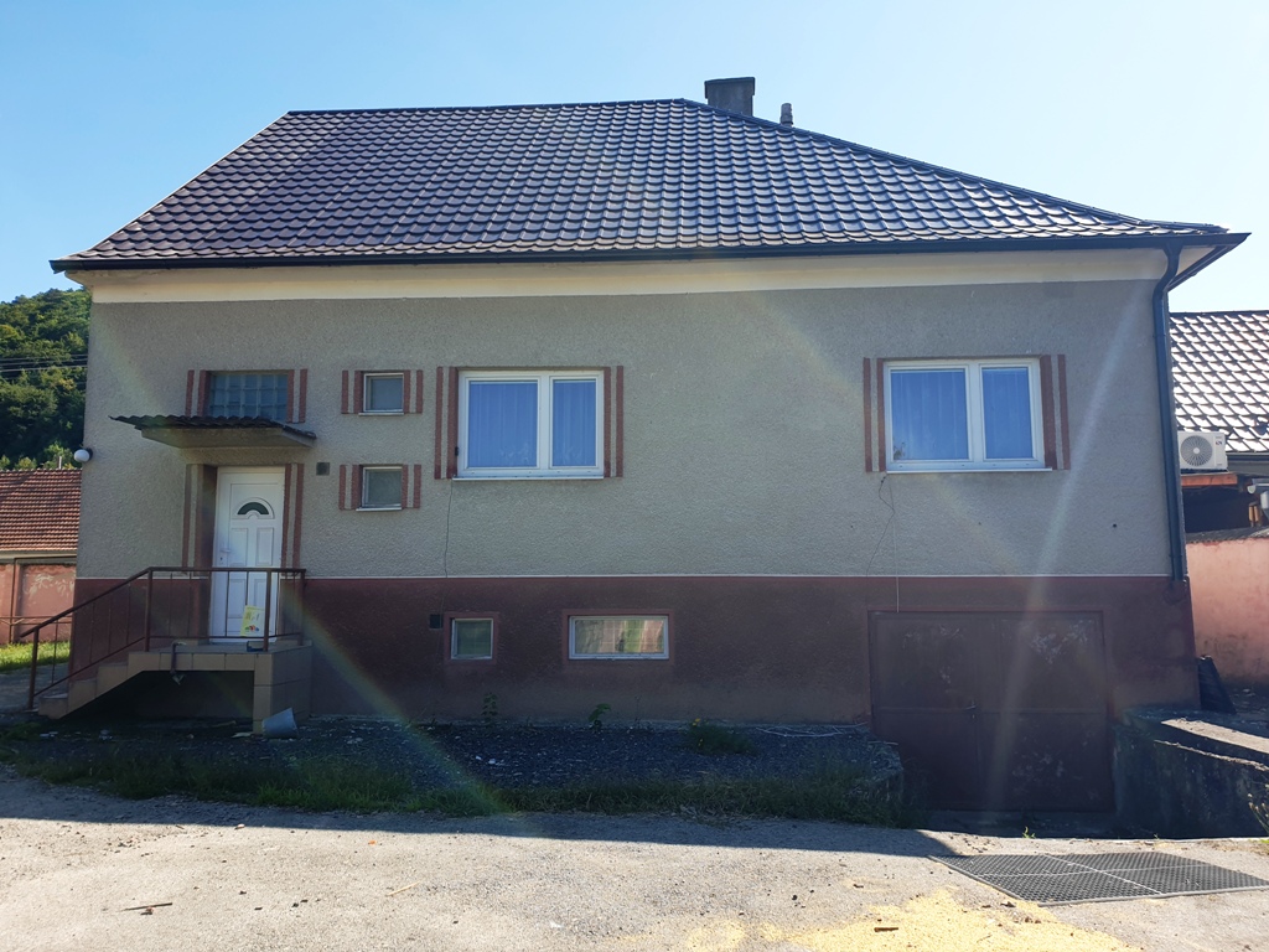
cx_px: 634
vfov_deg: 53.1
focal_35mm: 26
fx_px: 953
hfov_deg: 67.3
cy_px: 476
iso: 50
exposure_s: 1/944
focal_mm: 4.3
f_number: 2.4
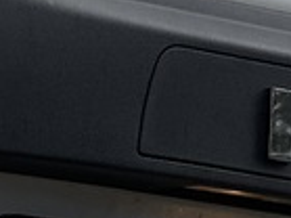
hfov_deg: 5.3
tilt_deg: +5.4
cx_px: 500
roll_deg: -4.6
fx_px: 3091
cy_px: 308
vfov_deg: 4.0
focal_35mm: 368
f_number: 2.2
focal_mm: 7.5
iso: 32
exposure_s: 1/896
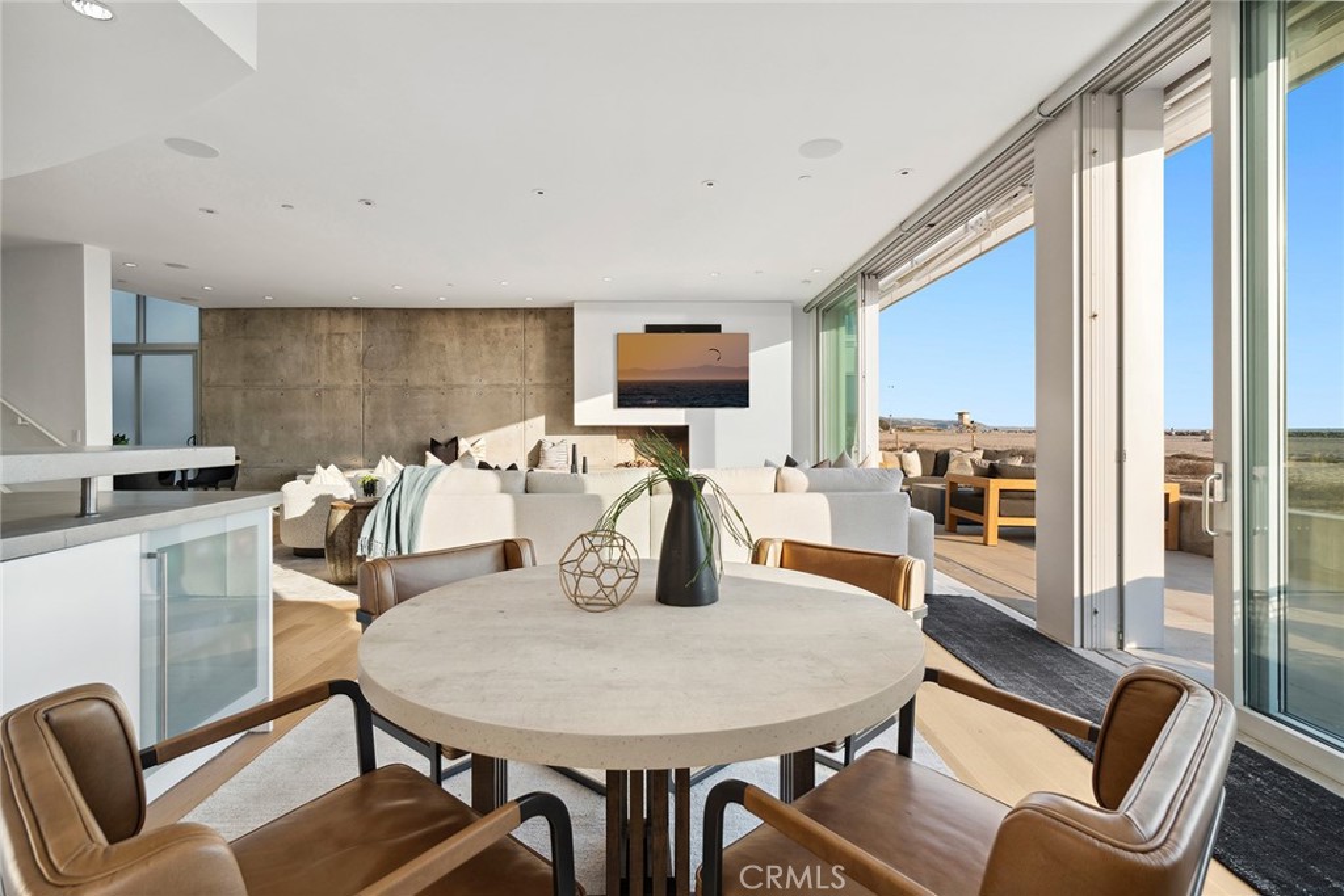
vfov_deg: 73.8
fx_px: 597
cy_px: 448
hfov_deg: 96.7
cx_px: 672
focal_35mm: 16
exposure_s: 1/60
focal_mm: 16
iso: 320
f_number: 8
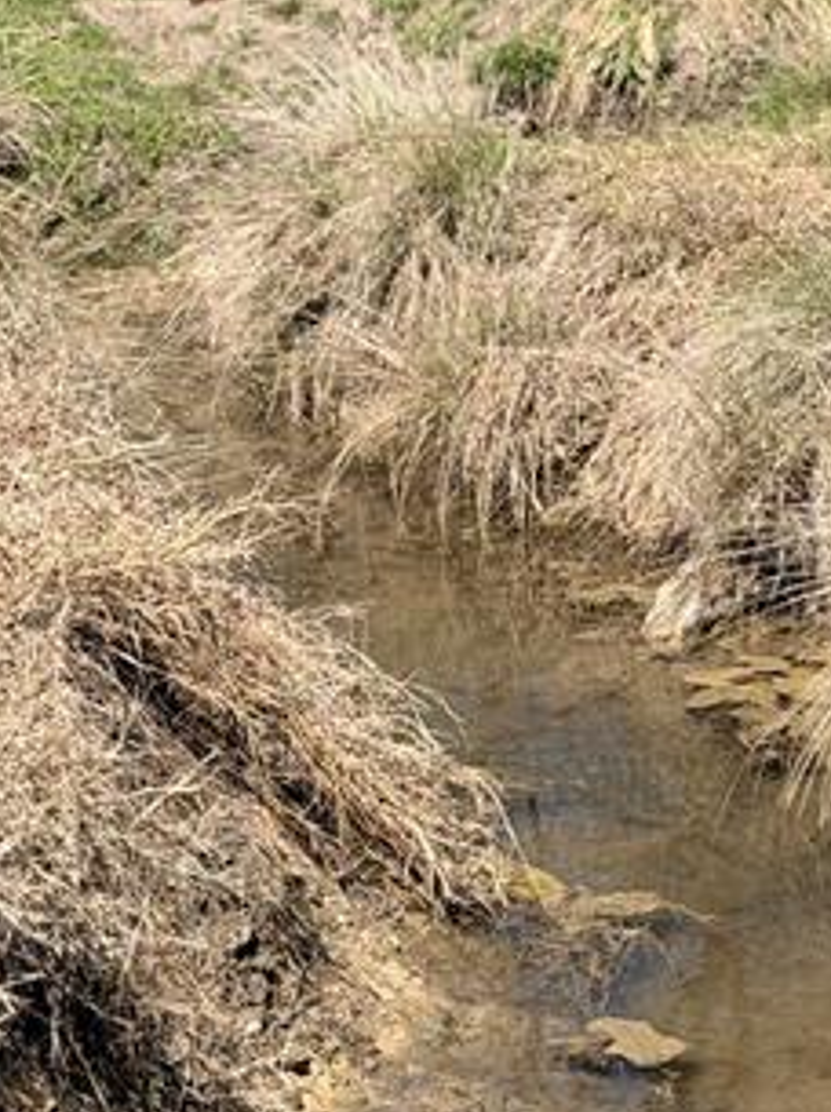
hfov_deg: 12.1
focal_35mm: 121
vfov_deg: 16.1
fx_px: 3881
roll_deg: -0.1
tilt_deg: -8.8
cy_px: 142
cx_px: 802
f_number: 1.78
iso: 64
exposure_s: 1/6536
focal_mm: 6.76
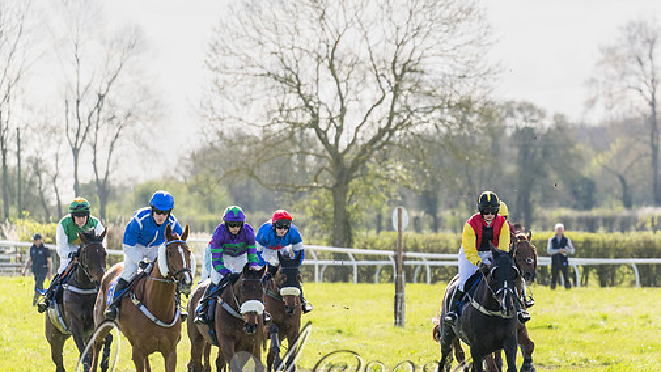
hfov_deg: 5.8
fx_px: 6537
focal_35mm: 373
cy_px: 263
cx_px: 507
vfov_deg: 3.3
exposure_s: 1/2000
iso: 400
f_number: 4
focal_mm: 200
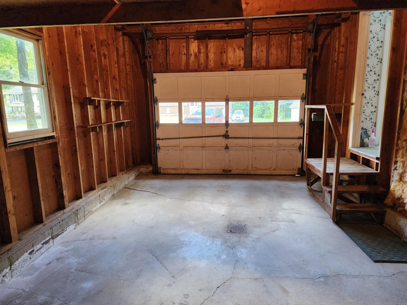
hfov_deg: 73.9
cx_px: 204
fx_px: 270
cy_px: 152
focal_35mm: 23
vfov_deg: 58.9
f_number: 1.8
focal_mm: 6.4
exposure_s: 1/120
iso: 640
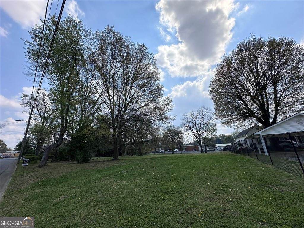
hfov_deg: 102.1
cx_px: 152
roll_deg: +2.0
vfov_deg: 85.7
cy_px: 114
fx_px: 123
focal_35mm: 14
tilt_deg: +17.2
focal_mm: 2.22
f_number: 2.2
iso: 50
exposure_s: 1/3401
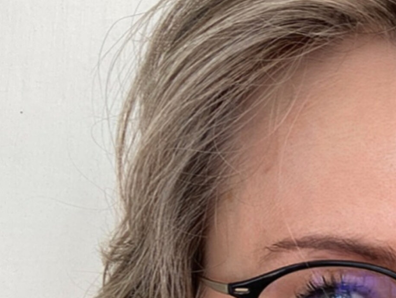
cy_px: 334
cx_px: 521
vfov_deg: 16.1
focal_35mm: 89
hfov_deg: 20.1
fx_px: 1019
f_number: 2.2
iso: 25
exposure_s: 1/121
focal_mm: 2.87
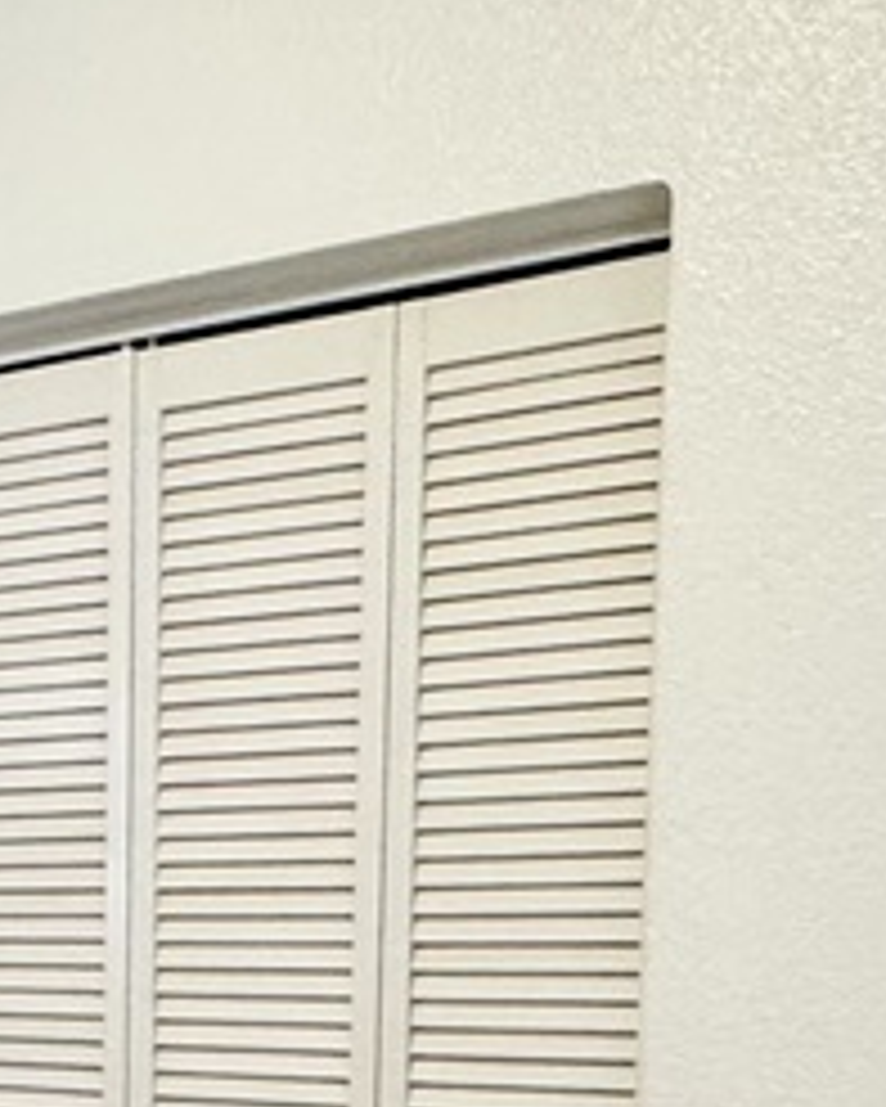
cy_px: 1215
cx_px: -468
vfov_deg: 22.5
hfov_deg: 17.2
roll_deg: +0.7
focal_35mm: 80
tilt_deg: -7.4
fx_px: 2621
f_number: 2.2
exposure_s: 1/120
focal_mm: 2.22
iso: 320
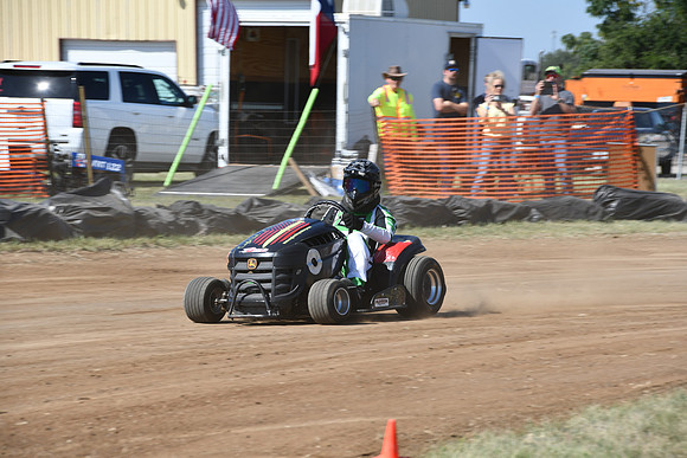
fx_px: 2997
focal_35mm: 157
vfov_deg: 8.7
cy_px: 229
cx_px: 344
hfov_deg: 13.1
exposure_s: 1/250
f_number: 8
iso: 100
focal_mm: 105
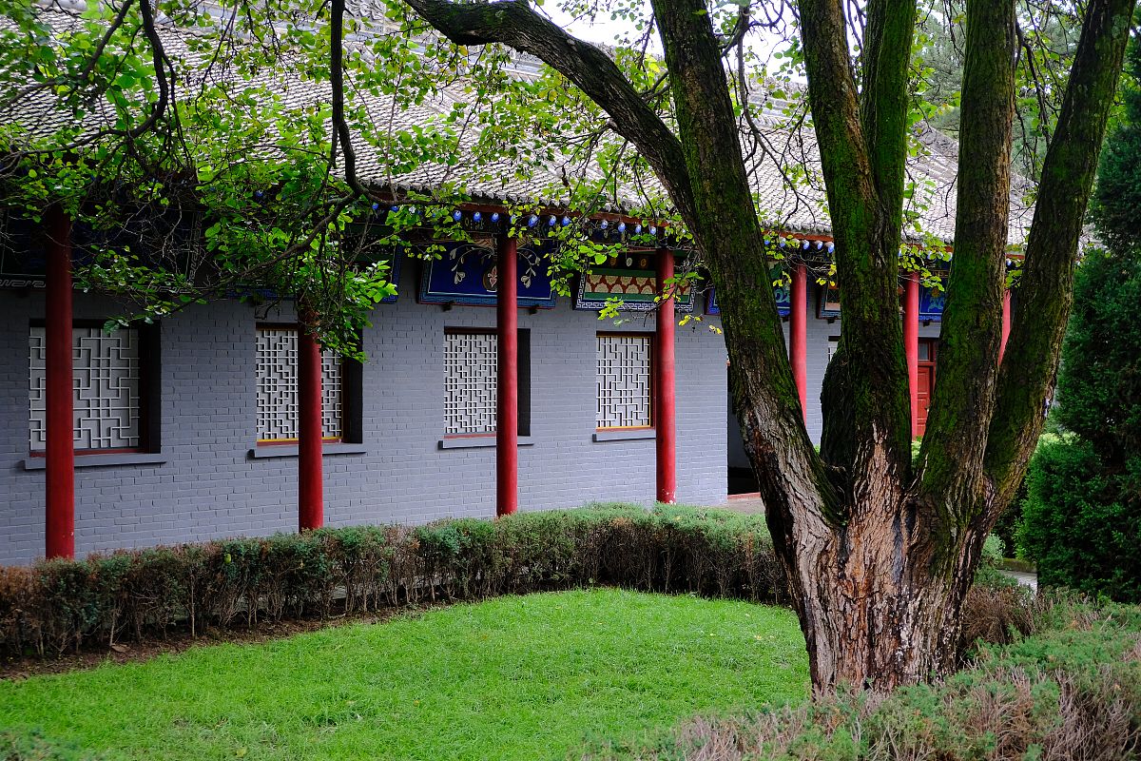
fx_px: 1616
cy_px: 380
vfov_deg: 26.5
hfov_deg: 38.9
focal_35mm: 51
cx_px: 570
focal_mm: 34.3
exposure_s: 1/125
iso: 640
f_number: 3.6
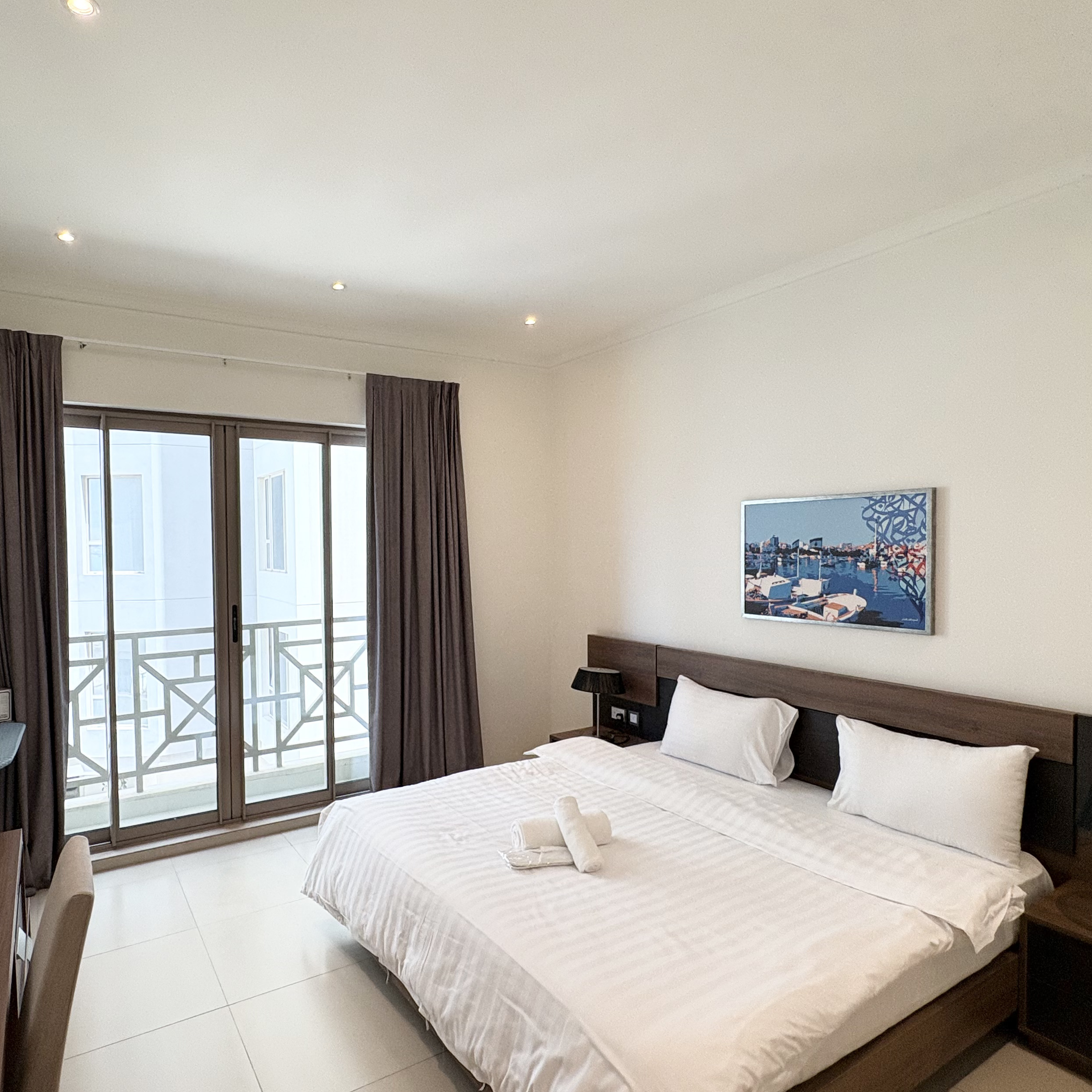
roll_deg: +1.6
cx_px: 456
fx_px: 714
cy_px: 563
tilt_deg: -2.5
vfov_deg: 74.8
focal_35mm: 20
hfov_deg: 74.3
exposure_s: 1/100
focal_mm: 2.22
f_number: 2.2
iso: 64
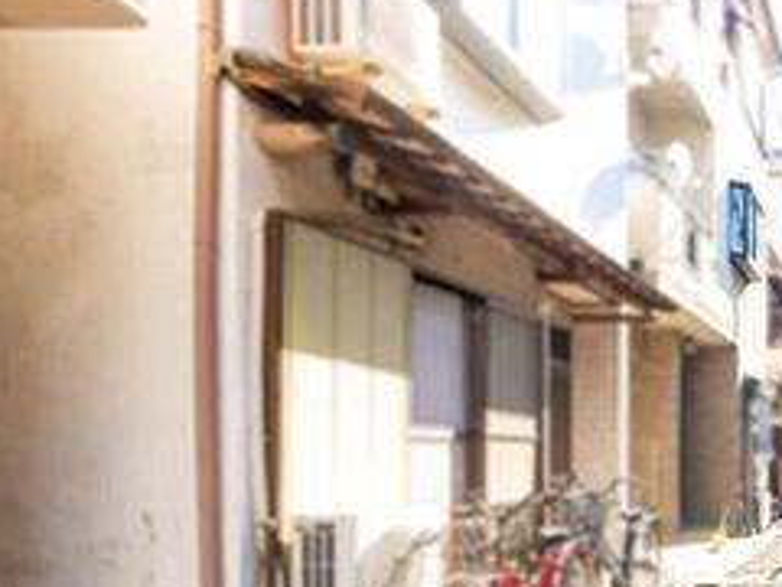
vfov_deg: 39.4
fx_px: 791
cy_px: 453
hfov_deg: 40.5
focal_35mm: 35
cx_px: 893
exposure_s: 1/200
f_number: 5
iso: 200
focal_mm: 7
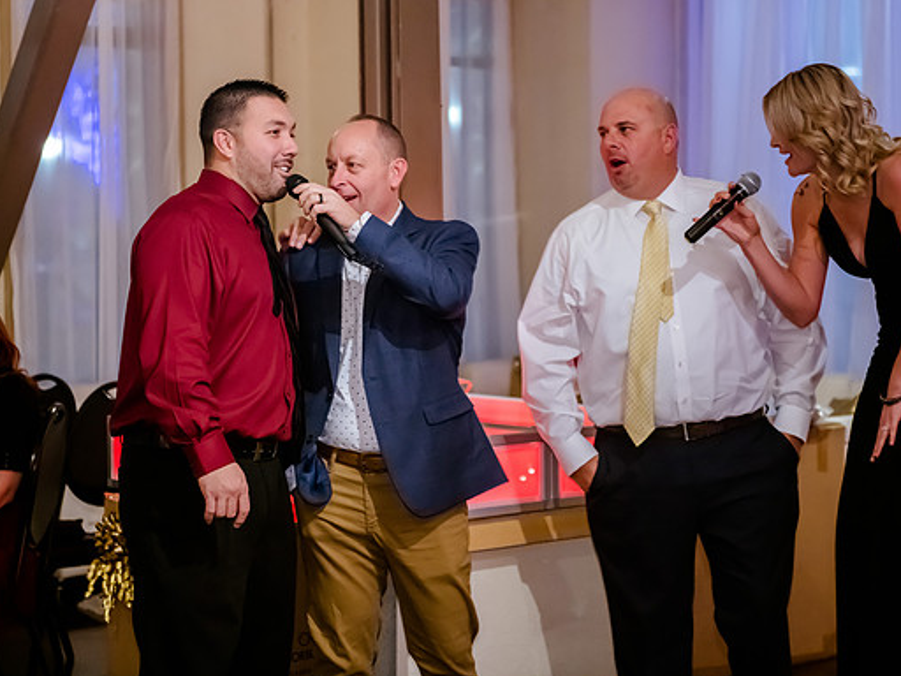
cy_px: 291
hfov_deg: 22.5
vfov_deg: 17.0
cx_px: 414
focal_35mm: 87
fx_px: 2264
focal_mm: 70
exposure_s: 1/125
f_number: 2.8
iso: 5000
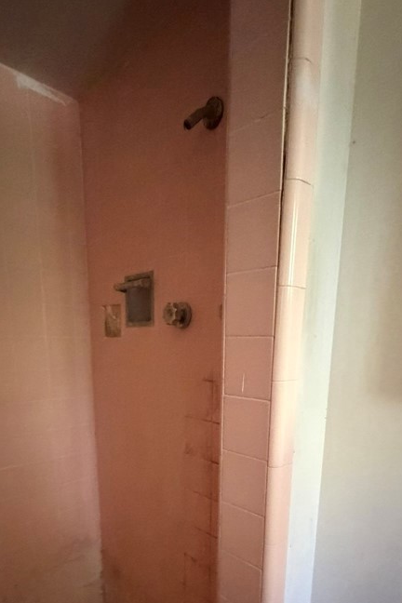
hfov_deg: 55.1
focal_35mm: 23
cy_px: 431
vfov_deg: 72.3
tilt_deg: -13.0
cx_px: 207
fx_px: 385
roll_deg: -0.8
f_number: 2.2
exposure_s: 1/40
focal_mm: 2.22
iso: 1600
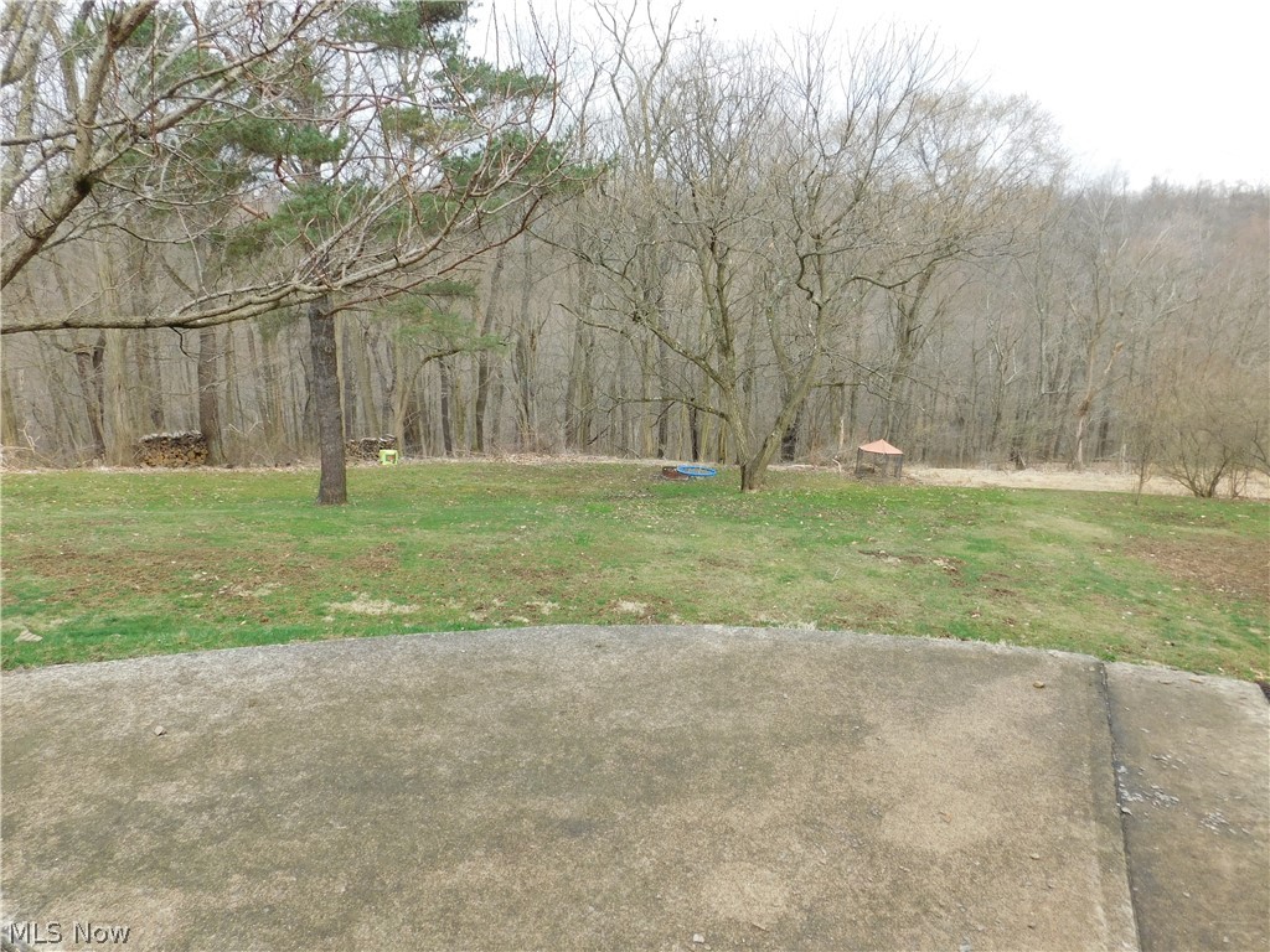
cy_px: 476
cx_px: 635
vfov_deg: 58.9
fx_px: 844
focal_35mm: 23
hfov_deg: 73.9
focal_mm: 4
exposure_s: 1/100
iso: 125
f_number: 3
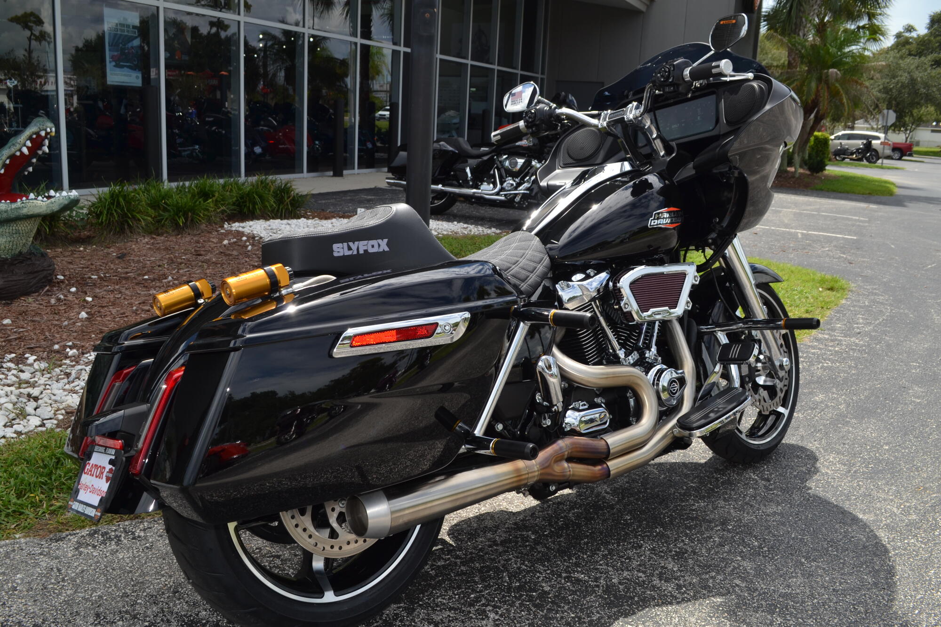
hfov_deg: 57.2
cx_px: 470
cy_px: 314
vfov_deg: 40.0
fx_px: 862
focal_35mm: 33
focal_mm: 22
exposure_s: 1/200
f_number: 9
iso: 100
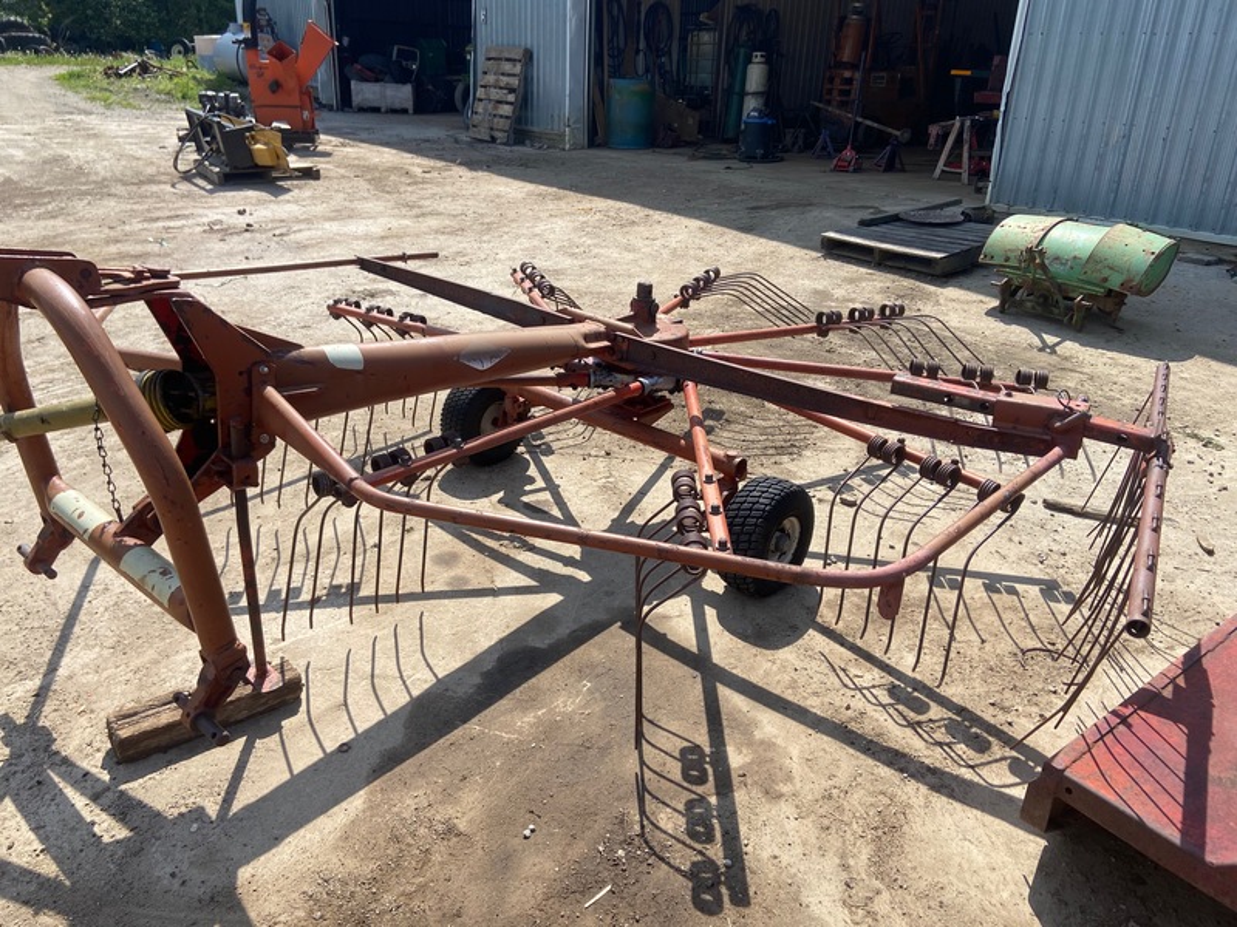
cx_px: 618
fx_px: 929
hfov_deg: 67.3
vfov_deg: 53.1
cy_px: 464
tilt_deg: -24.4
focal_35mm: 26
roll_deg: -0.9
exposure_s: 1/2183
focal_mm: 4.25
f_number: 1.8
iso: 32
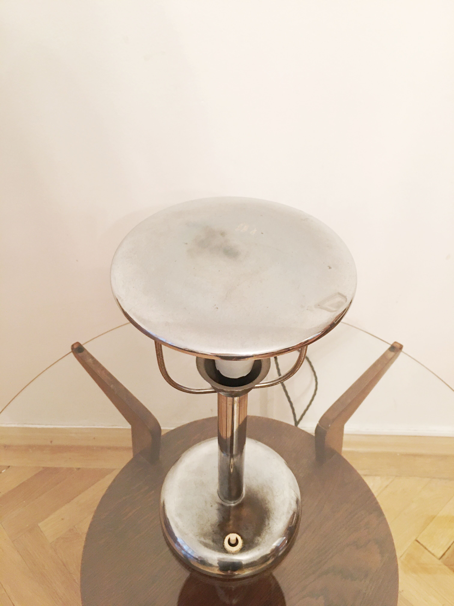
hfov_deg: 48.2
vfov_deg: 61.7
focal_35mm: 29
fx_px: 507
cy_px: 303
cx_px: 227
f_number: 2.2
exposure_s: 1/10
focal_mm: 4.15
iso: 100
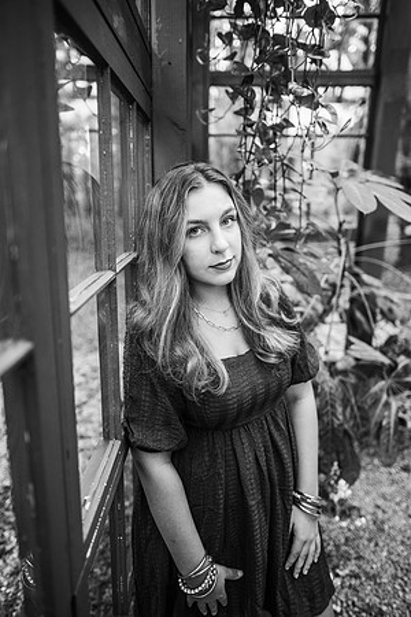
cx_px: 206
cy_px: 308
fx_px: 411
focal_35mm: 24
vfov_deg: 73.7
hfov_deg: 53.1
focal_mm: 24
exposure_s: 1/250
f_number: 2.2
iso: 640
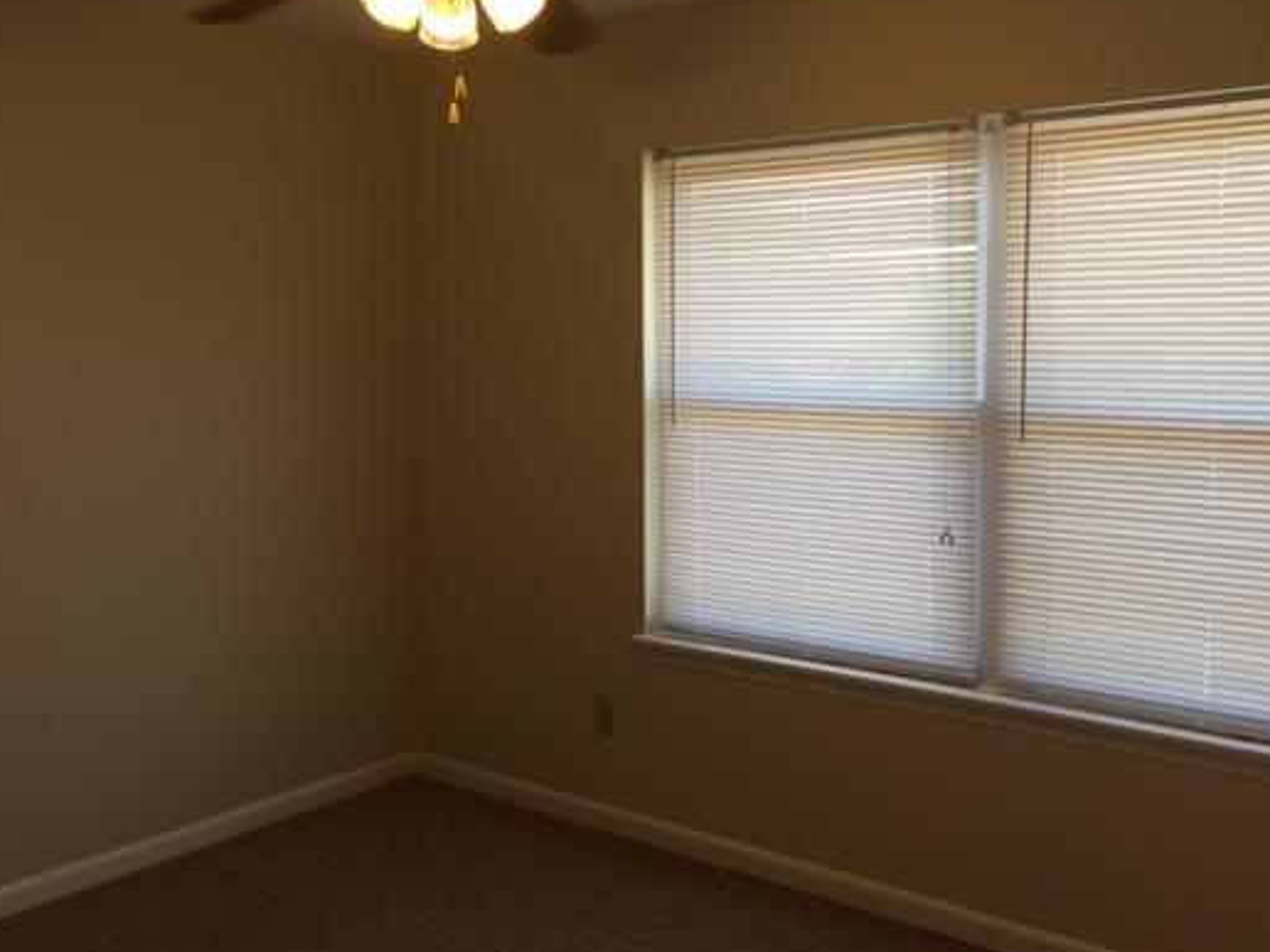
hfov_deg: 51.4
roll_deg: +0.6
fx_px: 1321
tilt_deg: -4.1
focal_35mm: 36
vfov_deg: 39.6
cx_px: 633
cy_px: 438
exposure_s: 1/120
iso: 32
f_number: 2.2
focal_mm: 4.15
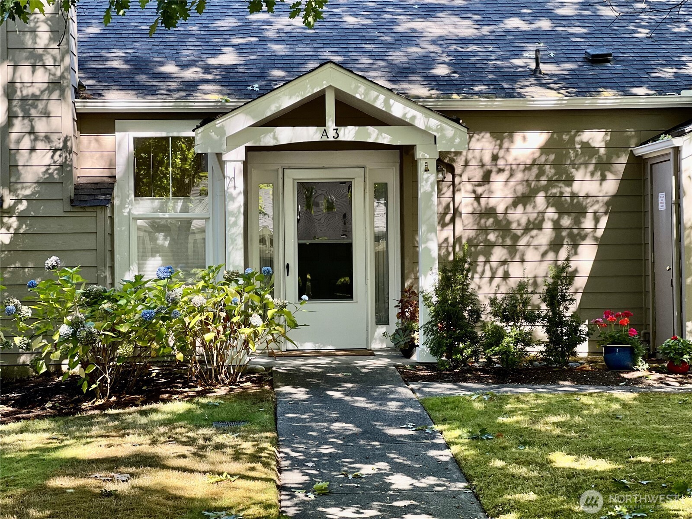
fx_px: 1539
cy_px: 260
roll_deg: +0.8
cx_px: 346
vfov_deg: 19.1
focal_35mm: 77
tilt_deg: -0.2
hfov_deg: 25.3
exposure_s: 1/121
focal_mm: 9
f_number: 2.8
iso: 100
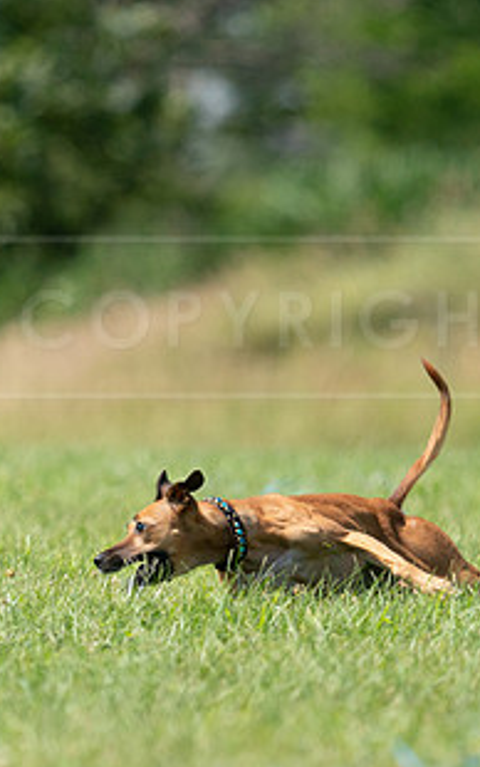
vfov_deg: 2.8
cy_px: 360
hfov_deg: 1.7
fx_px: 15809
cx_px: 186
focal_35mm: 756
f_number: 6.3
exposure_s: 1/4000
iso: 1250
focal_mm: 397
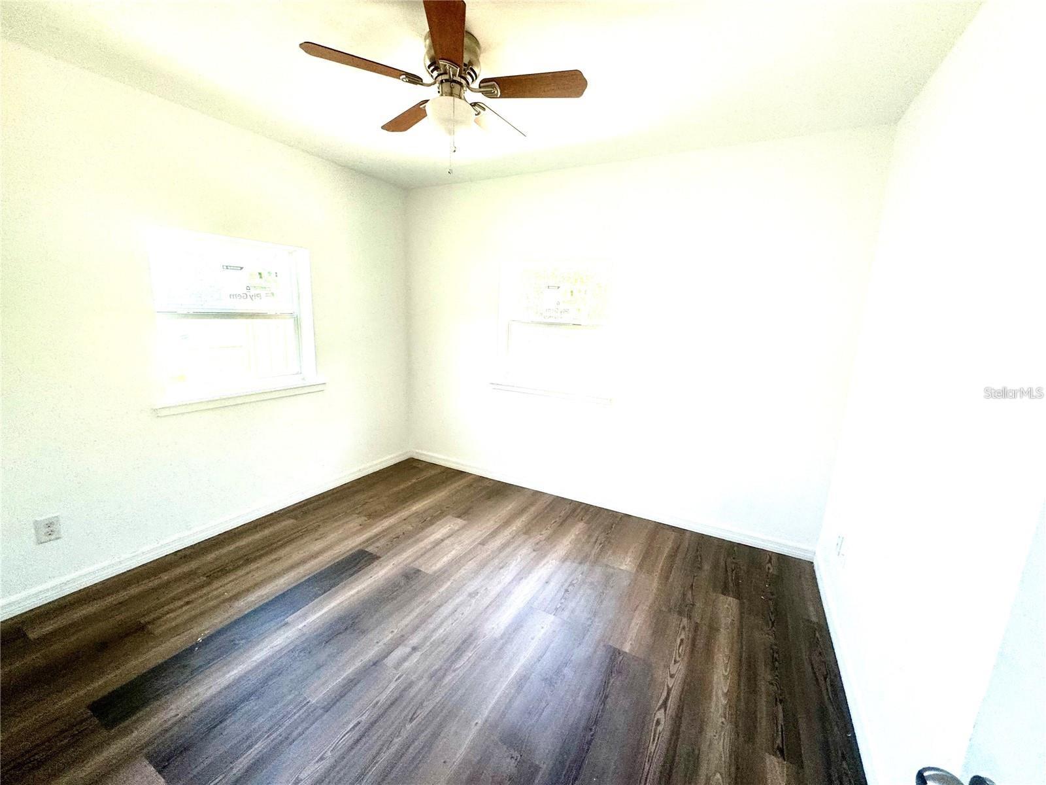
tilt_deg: -11.0
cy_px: 392
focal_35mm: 14
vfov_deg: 85.7
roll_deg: -2.2
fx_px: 423
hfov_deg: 102.1
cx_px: 523
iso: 100
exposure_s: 1/120
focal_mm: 2.22
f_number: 2.2
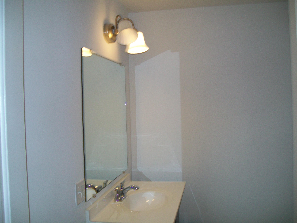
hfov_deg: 51.4
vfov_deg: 39.7
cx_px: 148
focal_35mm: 36
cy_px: 112
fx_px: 309
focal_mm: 6
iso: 64
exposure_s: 1/60
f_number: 2.7
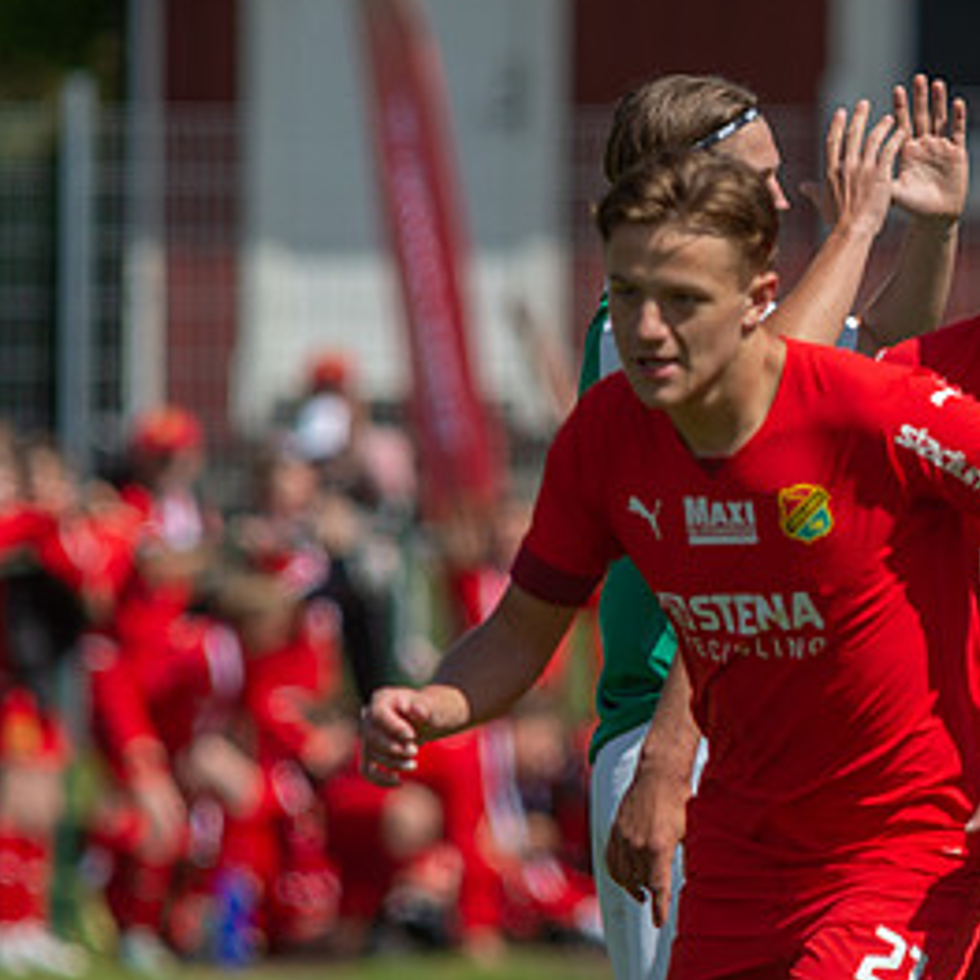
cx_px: 1006
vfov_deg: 2.2
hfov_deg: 2.2
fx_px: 25175
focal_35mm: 786
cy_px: 514
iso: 100
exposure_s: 1/1250
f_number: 4
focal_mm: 420
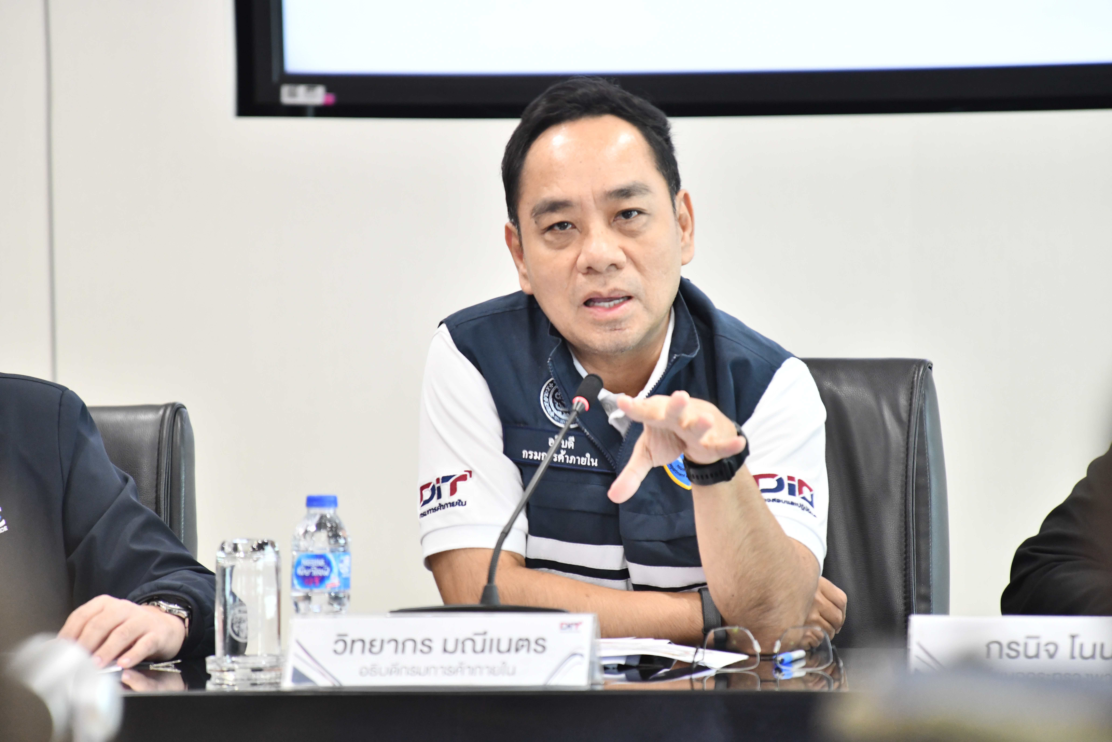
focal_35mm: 400
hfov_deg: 5.2
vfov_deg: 3.4
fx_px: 12355
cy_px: 371
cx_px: 556
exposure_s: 1/160
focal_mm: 400
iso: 3600
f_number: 5.6
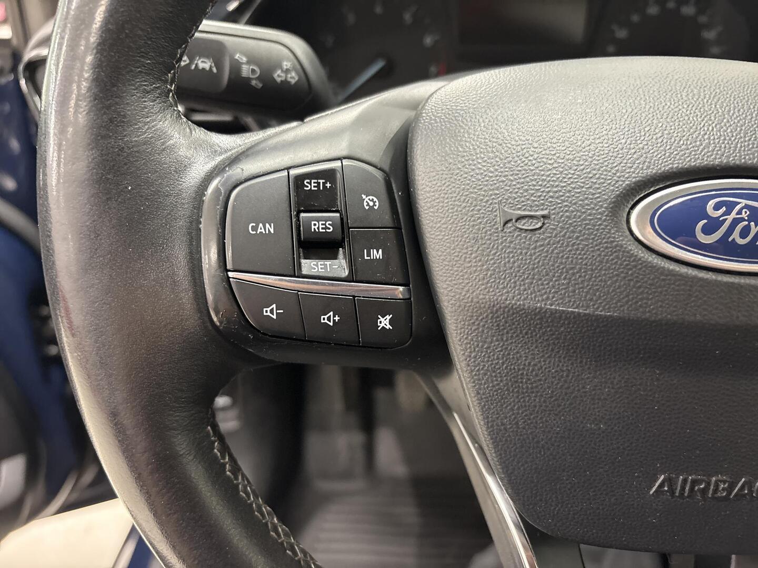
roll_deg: +0.5
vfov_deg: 53.1
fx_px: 569
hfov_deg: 67.3
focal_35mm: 26
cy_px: 284
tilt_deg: -31.5
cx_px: 379
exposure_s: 1/52
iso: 500
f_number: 1.6
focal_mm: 5.96
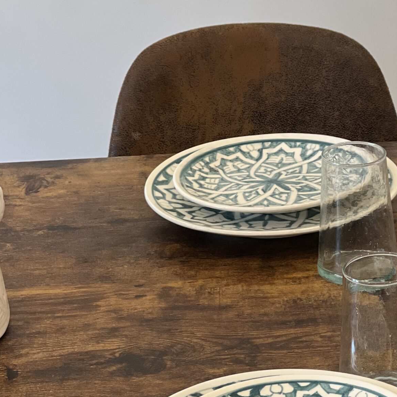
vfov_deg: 11.6
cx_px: 325
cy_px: 196
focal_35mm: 150
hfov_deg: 11.6
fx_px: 1946
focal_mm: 9
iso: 250
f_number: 2.8
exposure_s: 1/77
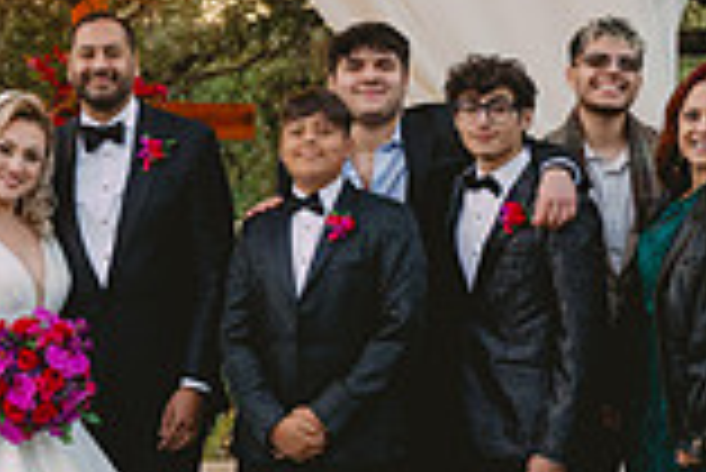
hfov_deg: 14.5
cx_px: 58
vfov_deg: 9.8
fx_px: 2748
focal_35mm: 140
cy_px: 261
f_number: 4.5
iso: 1250
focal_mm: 38
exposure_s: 1/400
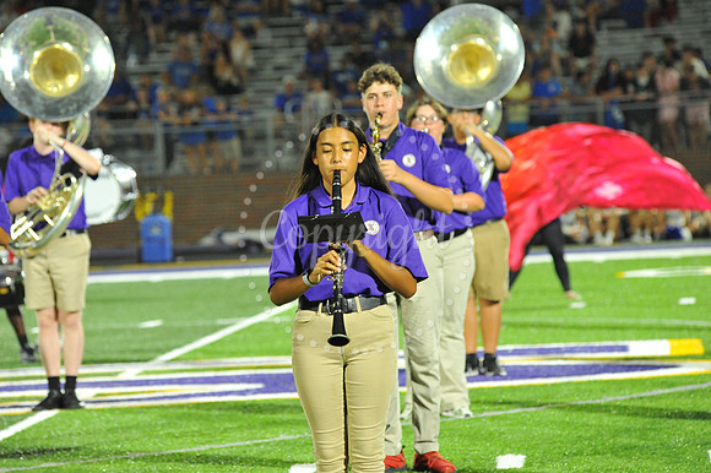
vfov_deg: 6.9
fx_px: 3948
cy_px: 236
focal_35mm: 200
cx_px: 356
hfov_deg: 10.3
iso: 5000
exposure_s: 1/250
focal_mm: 200
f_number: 5.6
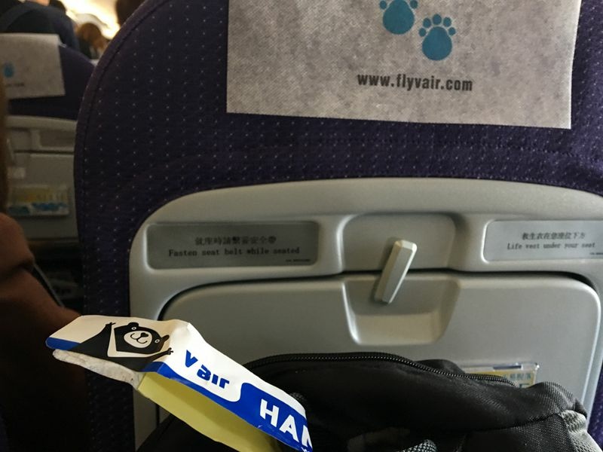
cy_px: 226
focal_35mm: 29
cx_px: 302
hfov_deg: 61.7
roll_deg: -1.4
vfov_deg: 48.2
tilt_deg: -15.0
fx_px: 505
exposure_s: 1/15
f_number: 2.2
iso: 64
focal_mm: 4.15
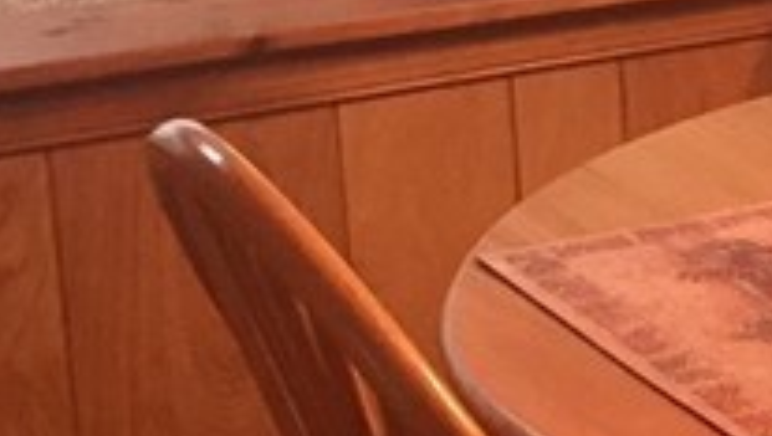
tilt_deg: -15.4
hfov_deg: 12.6
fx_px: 3197
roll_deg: +0.4
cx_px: 1391
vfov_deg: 7.8
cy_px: 108
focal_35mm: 156
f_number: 2.2
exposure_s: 1/30
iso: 125
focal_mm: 4.15
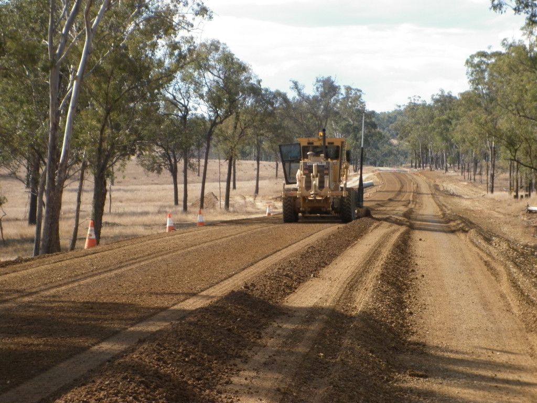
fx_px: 1737
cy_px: 202
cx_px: 268
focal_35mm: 112
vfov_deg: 13.2
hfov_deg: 17.6
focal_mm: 20
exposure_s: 1/160
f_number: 6.2
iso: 80
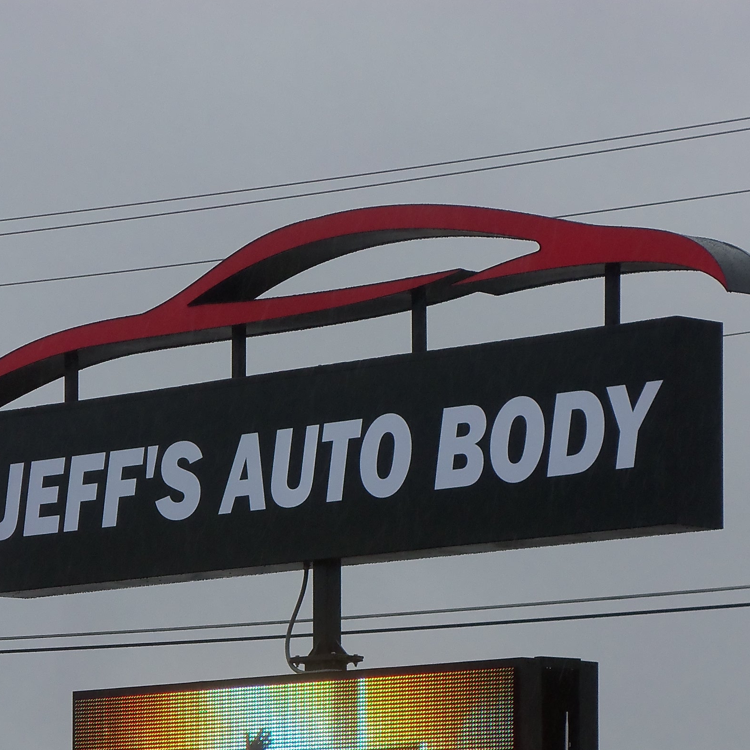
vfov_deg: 8.2
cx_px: 308
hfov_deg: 8.2
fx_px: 5221
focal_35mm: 213
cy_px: 501
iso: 64
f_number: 4.7
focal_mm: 23.7
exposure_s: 1/160
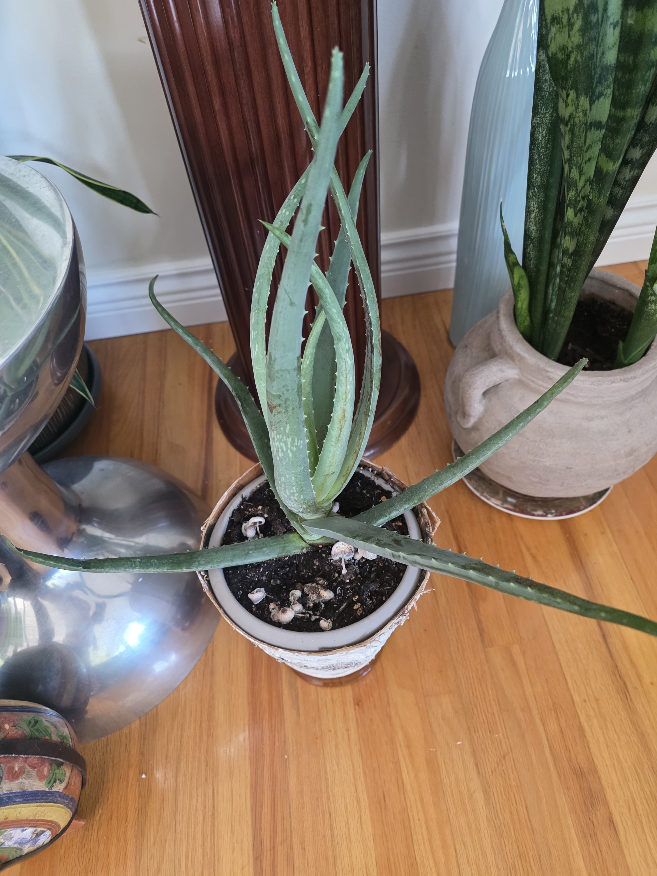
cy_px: 438
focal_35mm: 23
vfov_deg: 73.9
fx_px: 582
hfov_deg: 58.9
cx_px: 328
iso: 1000
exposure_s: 1/120
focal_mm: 6.3
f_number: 1.7
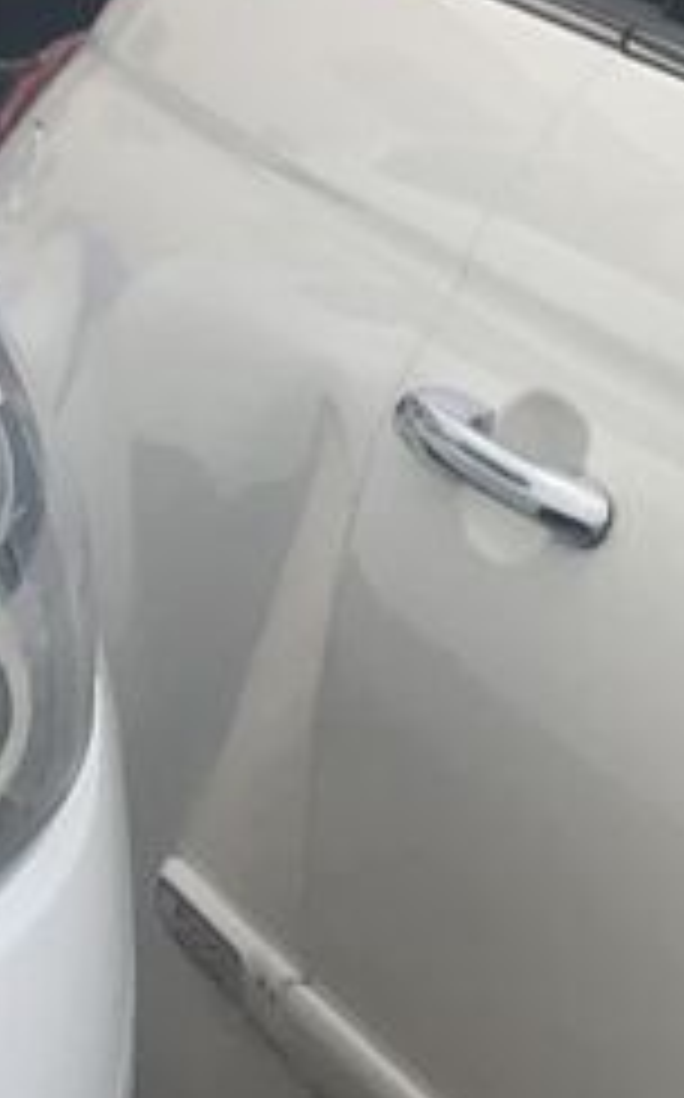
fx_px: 4365
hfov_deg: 7.3
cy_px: 882
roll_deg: -1.0
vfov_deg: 14.3
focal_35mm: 146
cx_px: -1728
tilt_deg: -19.8
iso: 20
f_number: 1.8
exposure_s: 1/1656
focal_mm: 3.99
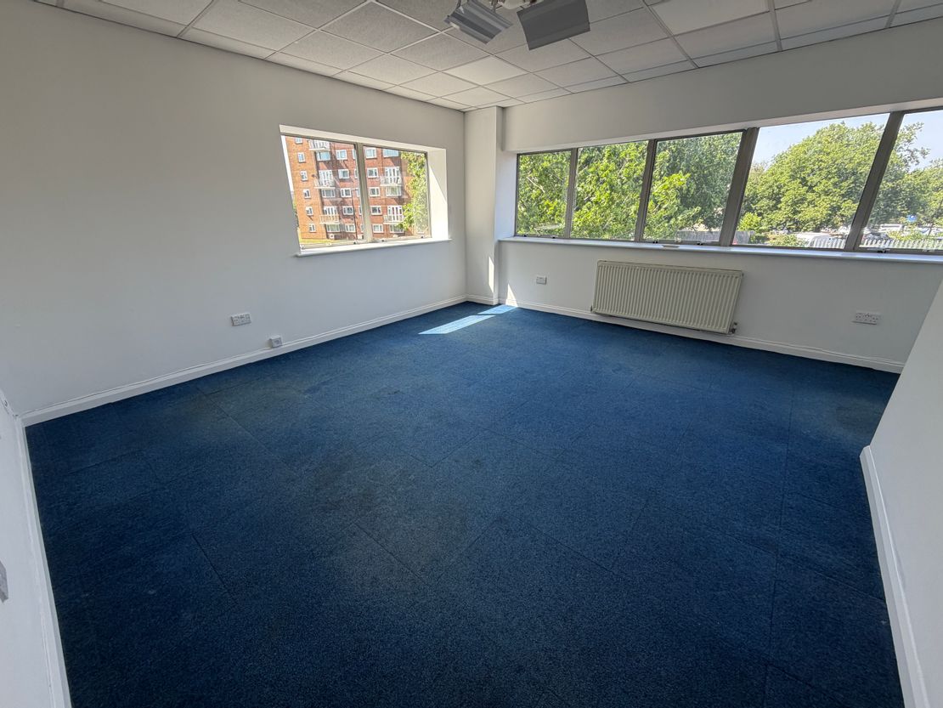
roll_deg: +1.1
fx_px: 381
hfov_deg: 102.1
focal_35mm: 14
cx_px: 472
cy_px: 354
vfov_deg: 85.7
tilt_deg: -20.7
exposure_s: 1/121
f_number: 2.2
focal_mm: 2.22
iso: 80
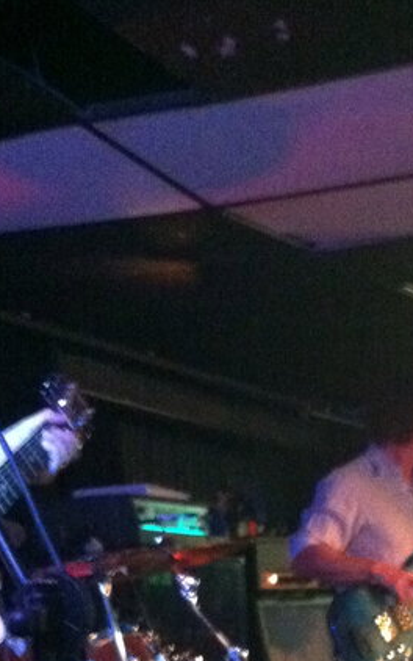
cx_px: 421
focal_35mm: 94
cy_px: 576
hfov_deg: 13.7
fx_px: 1692
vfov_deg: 21.7
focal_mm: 3.85
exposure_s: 1/15
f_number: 2.8
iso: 1000
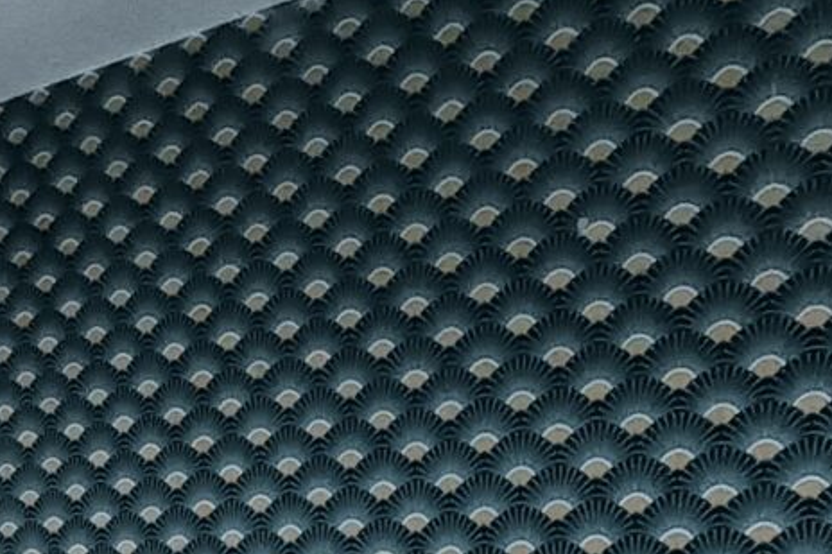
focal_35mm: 78
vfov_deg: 15.8
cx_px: -247
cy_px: 866
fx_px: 1802
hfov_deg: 23.1
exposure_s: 1/50
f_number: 2.2
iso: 659
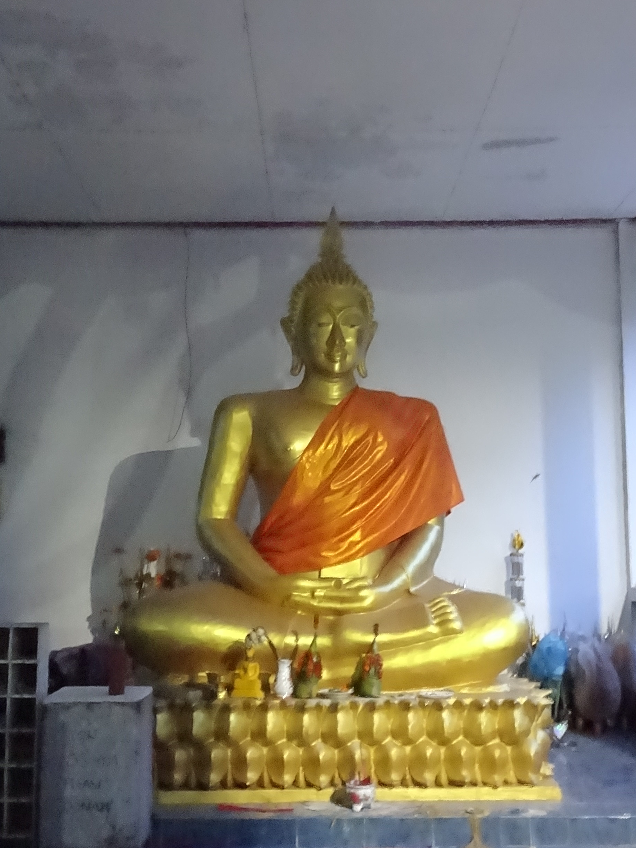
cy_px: 424
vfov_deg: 42.9
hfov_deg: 32.9
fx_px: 1078
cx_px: 318
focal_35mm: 44
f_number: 4.5
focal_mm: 7.58
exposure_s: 1/4
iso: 8000
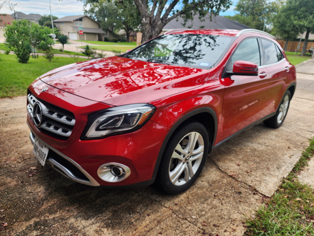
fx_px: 209
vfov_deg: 58.9
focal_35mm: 23
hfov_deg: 73.9
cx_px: 157
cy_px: 118
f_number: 1.8
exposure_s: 1/203
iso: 12
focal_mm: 6.4
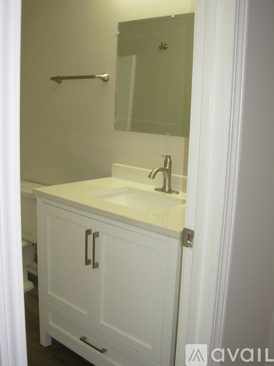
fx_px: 401
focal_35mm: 38
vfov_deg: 49.0
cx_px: 137
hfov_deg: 37.7
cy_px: 183
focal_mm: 6.3
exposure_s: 1/32
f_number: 2.9
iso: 50
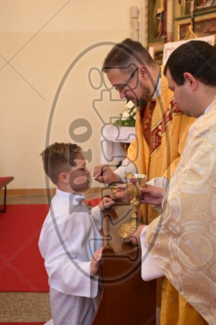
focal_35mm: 40
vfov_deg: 48.5
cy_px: 162
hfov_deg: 33.4
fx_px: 360
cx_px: 108
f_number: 4
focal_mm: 40
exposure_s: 1/125
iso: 5000
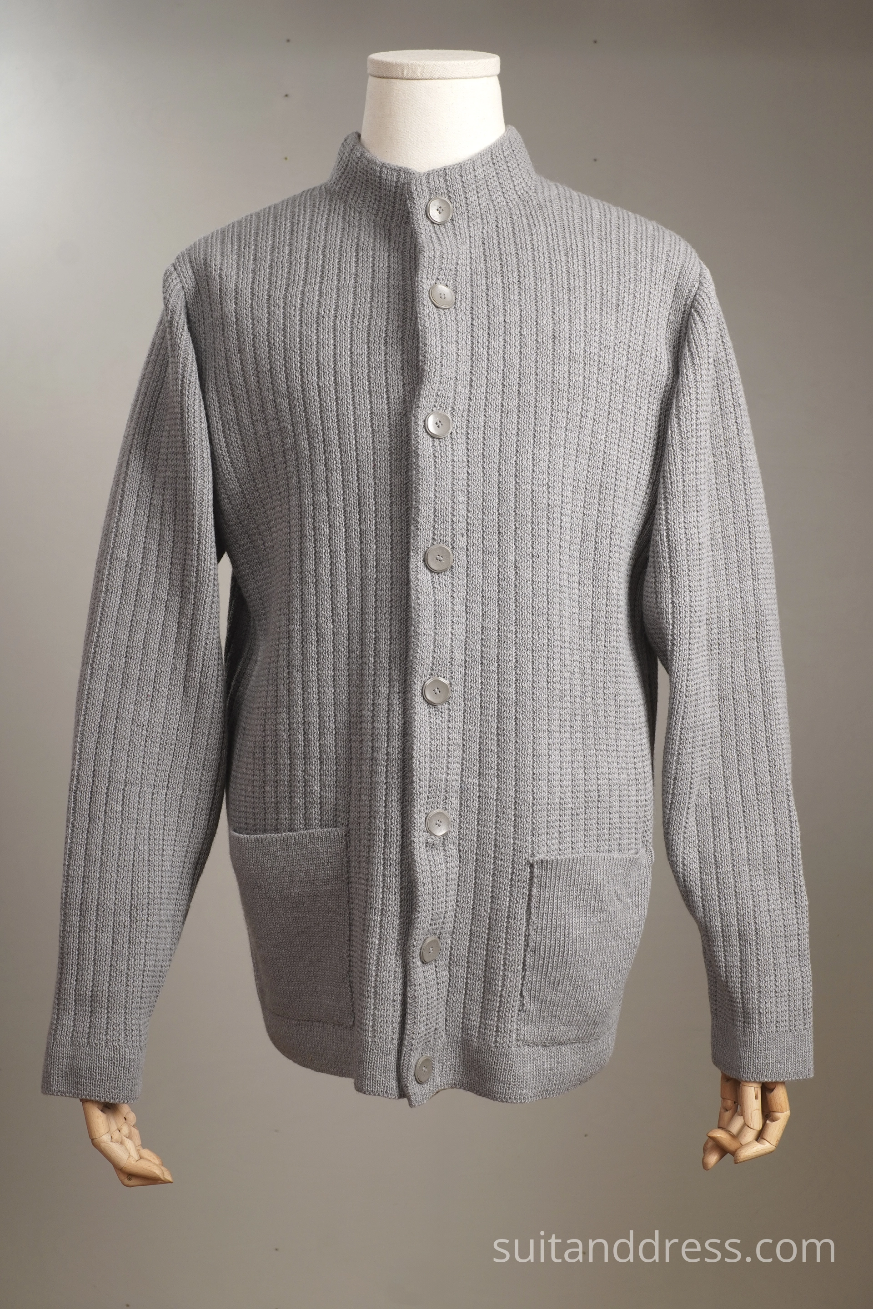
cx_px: 436
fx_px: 1746
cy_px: 654
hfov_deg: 28.1
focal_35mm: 48
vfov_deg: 41.1
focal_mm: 32
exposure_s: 1/20
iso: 320
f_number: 8
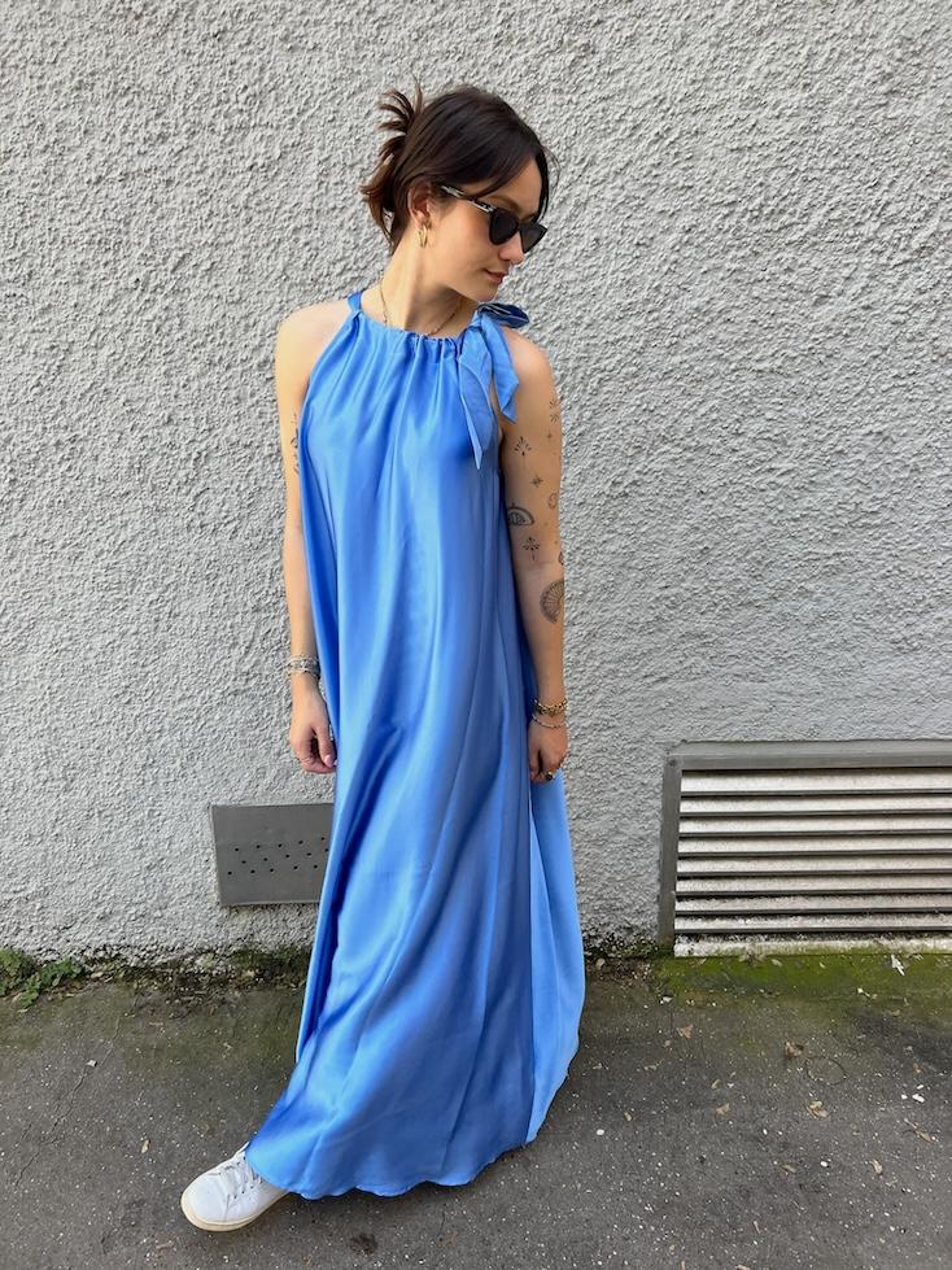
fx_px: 954
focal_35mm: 26
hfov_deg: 53.1
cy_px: 635
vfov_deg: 67.3
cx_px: 476
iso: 50
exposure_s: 1/318
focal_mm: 5.7
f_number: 1.5
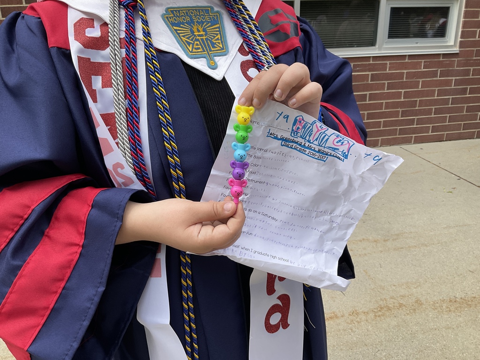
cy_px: 180
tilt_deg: -20.8
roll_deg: +0.7
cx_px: 240
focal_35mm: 29
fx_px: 402
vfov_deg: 48.2
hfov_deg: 61.7
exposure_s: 1/1377
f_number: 1.8
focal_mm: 3
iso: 16
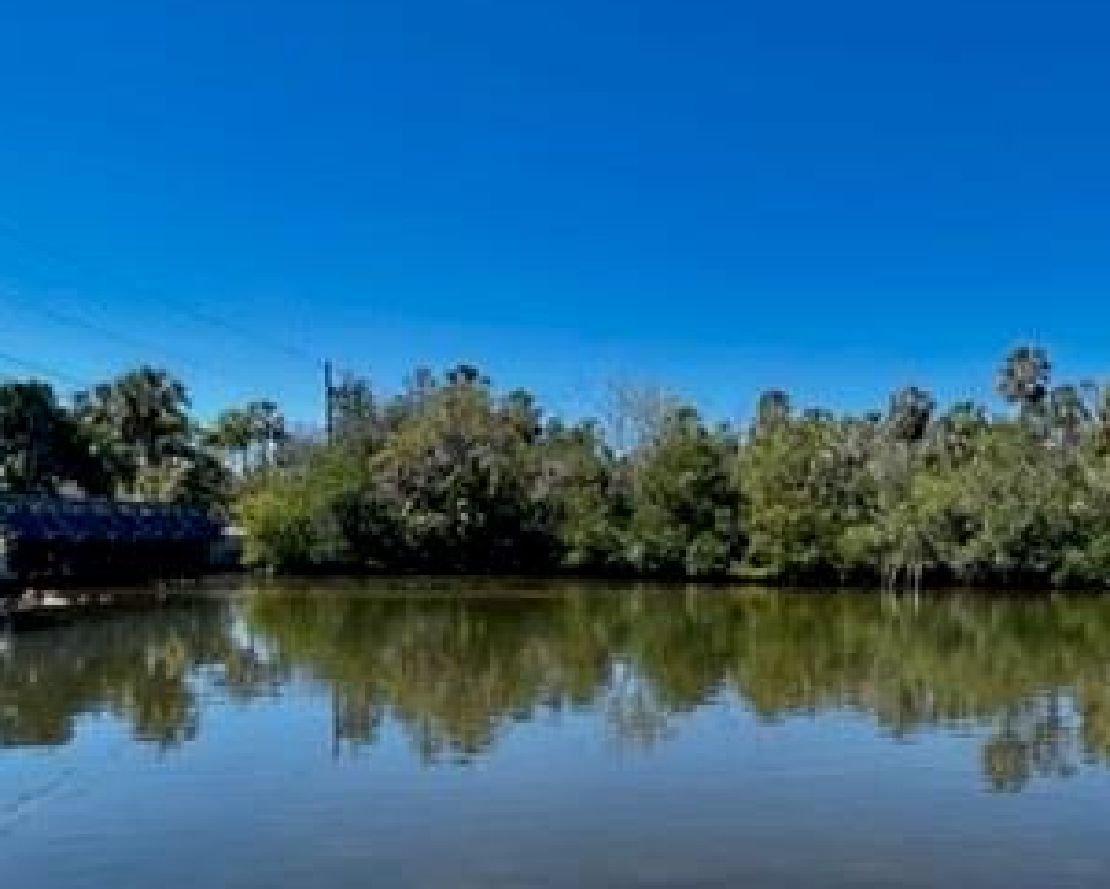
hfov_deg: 63.1
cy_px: 623
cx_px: 697
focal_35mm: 27
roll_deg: -1.1
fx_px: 887
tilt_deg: -7.3
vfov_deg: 51.7
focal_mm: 1.57
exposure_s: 1/1043
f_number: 1.8
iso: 32
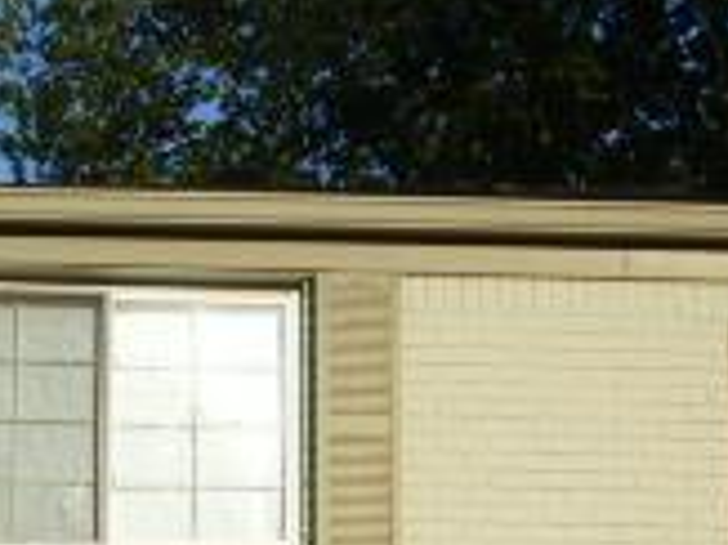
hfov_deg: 17.9
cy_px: 773
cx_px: 277
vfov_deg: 12.9
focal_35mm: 110
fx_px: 2312
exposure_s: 1/125
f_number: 9
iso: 100
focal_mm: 5
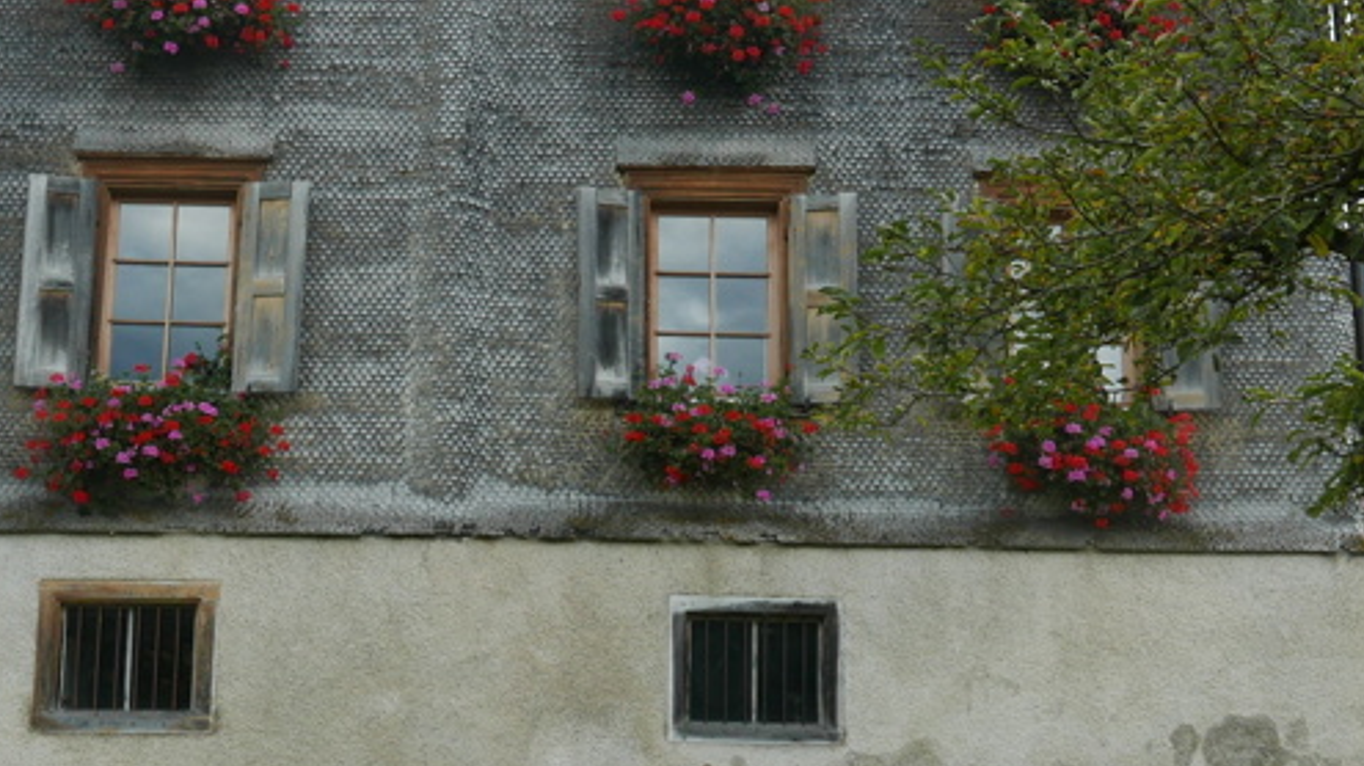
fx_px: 2567
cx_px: 594
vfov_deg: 16.9
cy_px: 253
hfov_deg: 29.7
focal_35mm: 71
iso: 200
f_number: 5.6
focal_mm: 12.5
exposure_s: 1/250
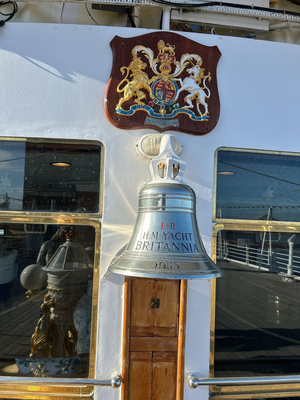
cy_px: 200
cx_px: 150
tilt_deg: +4.5
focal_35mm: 26
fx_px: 300
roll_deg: -1.0
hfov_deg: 53.1
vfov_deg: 67.3
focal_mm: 5.7
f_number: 1.5
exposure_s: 1/2695
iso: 50
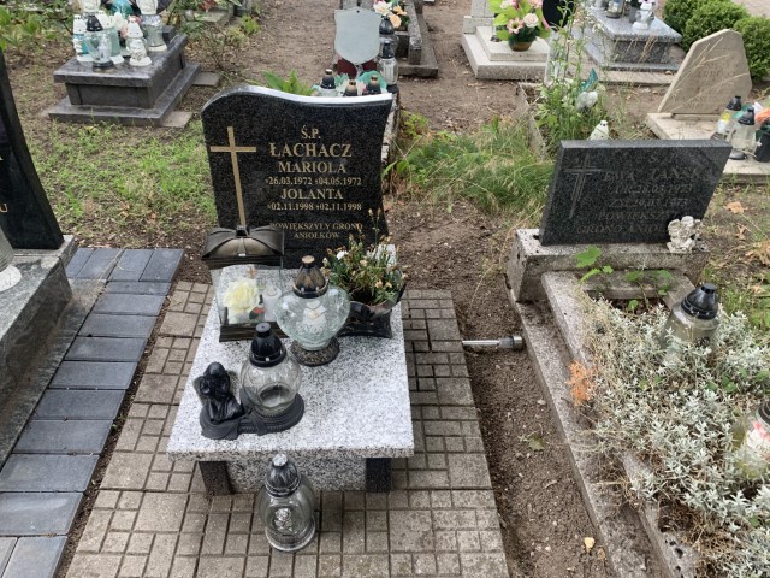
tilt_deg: -34.1
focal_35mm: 26
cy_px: 289
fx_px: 578
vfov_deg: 53.1
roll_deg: -1.5
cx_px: 385
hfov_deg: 67.3
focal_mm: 4.25
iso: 40
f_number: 1.8
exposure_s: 1/121
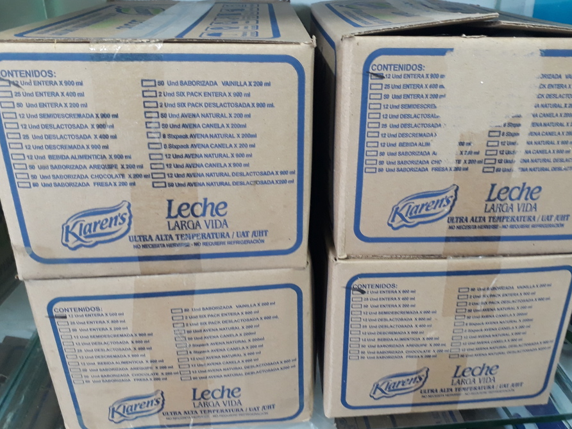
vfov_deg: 45.4
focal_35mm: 31
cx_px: 318
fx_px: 512
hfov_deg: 58.2
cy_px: 218
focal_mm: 3.6
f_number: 1.9
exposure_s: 1/15
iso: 200
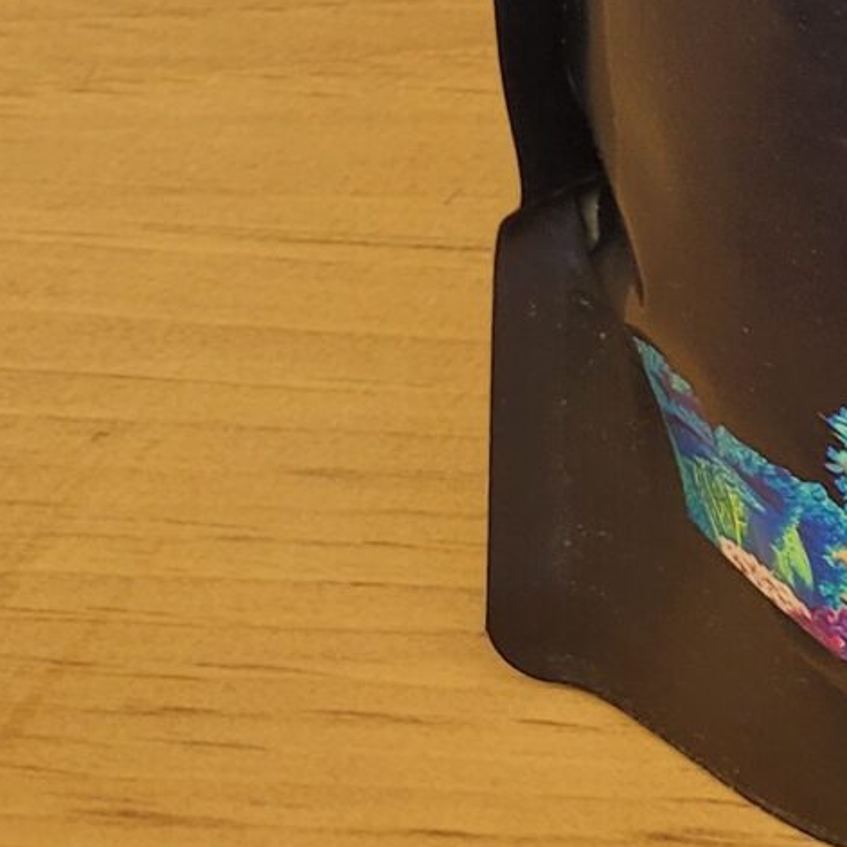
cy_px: -1030
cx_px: 1588
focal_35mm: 125
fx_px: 3460
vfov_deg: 11.9
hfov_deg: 12.6
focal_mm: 5.4
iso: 125
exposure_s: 1/120
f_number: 1.8
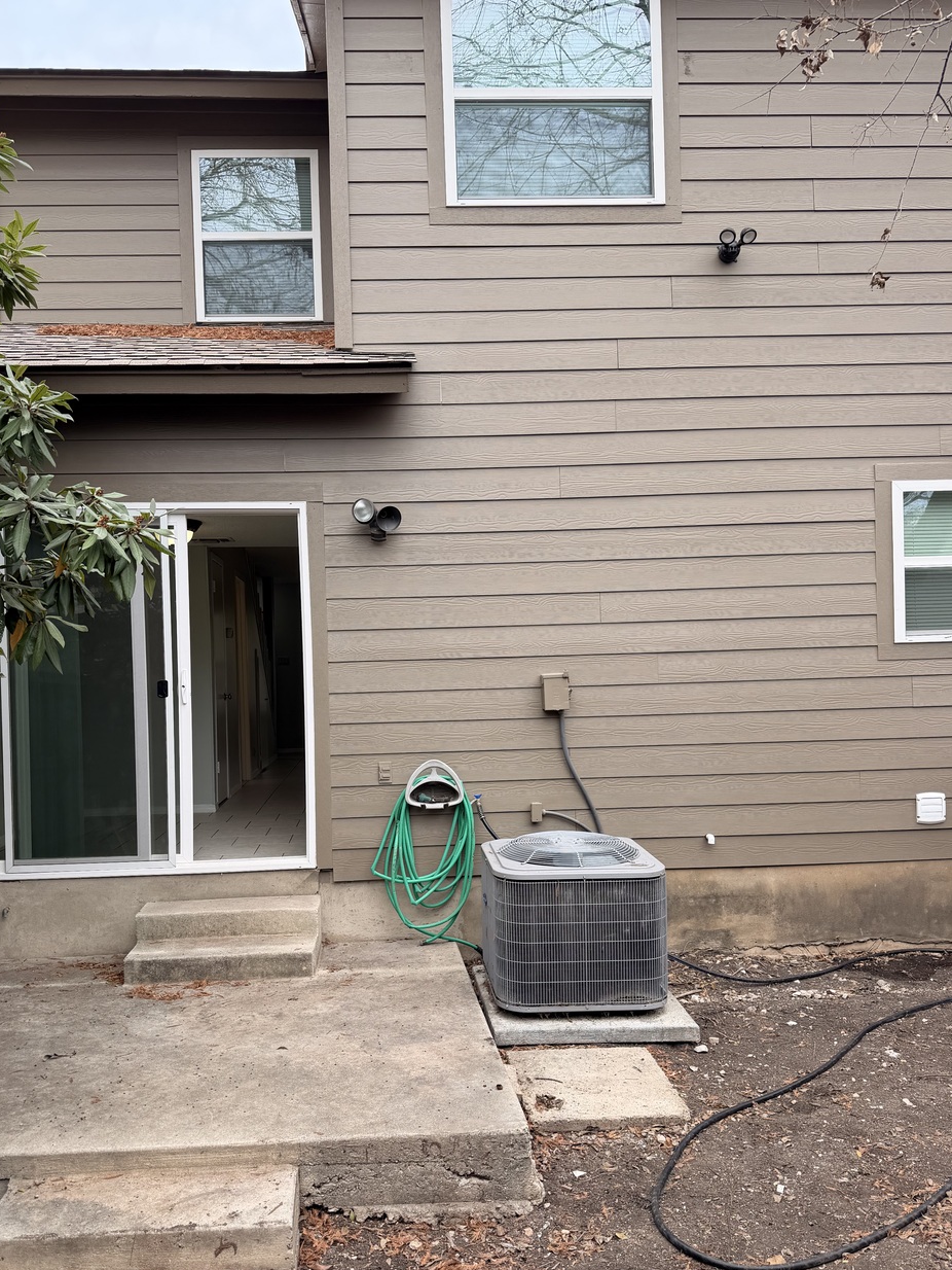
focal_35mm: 28
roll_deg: +1.4
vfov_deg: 63.3
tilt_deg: +0.1
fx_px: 1026
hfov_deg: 49.6
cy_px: 692
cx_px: 415
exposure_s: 1/532
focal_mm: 6.76
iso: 80
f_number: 1.78
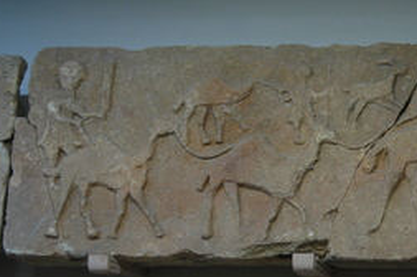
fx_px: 1087
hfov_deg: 21.6
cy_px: 147
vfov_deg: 14.5
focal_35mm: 94
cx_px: 298
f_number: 4.5
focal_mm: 36
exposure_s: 1/25
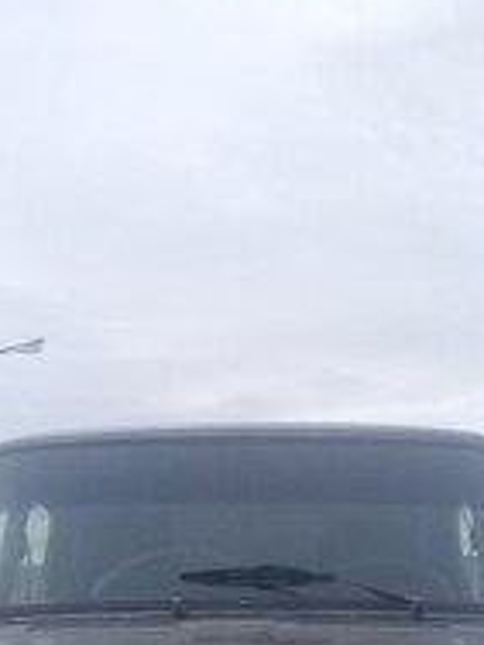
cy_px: 748
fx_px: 1529
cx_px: 247
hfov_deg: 18.0
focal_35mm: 82
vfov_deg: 22.2
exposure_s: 1/280
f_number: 2.2
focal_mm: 3.3
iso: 50
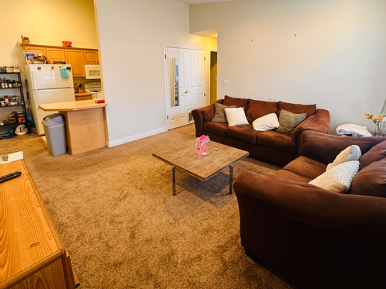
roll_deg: +0.9
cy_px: 107
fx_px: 201
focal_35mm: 18
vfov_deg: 70.3
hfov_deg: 87.8
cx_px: 191
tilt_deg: -9.8
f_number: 2.2
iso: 200
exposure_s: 1/60
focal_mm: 2.22
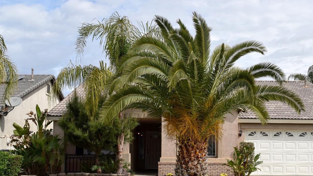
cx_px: 194
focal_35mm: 43
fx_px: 357
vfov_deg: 27.5
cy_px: 118
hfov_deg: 47.0
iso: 100
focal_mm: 22
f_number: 11
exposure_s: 1/200
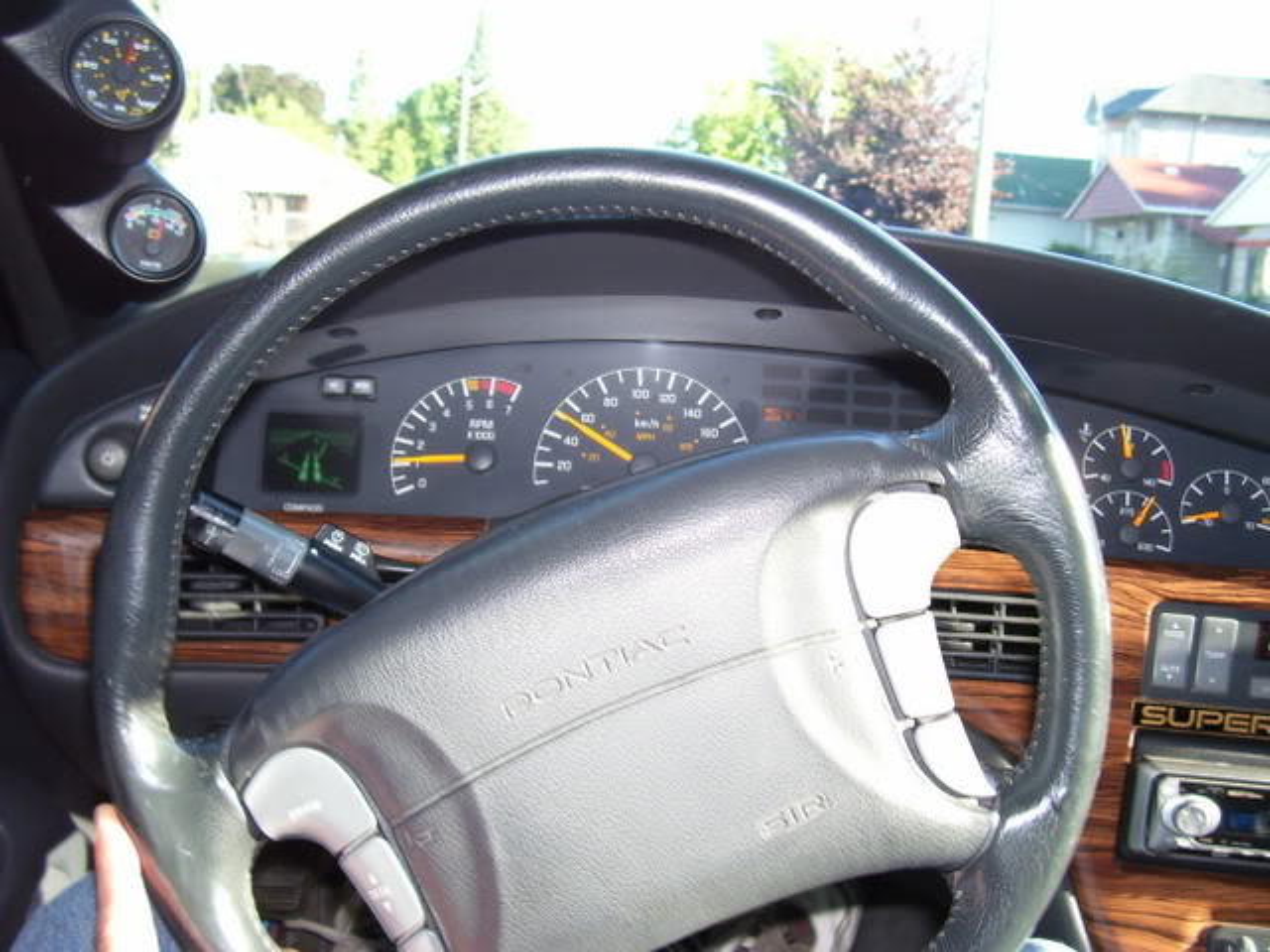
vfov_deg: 41.8
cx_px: 635
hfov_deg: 54.0
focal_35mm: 34
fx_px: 1247
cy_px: 476
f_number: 2.7
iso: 80
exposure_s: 1/60
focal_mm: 5.6
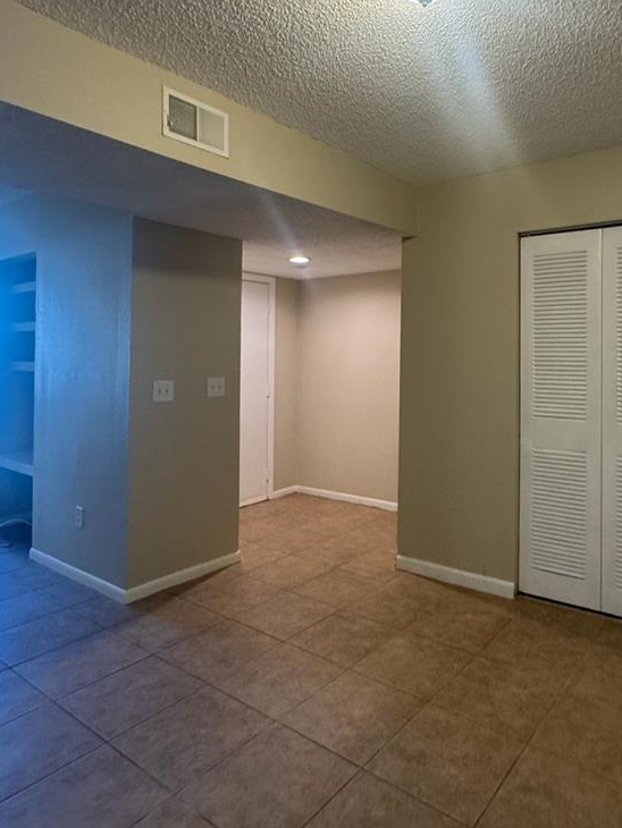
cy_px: 349
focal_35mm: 23
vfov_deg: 73.4
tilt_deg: +3.2
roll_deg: -0.5
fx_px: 551
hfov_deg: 57.6
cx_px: 414
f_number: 2.2
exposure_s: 1/60
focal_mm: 2.22
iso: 250
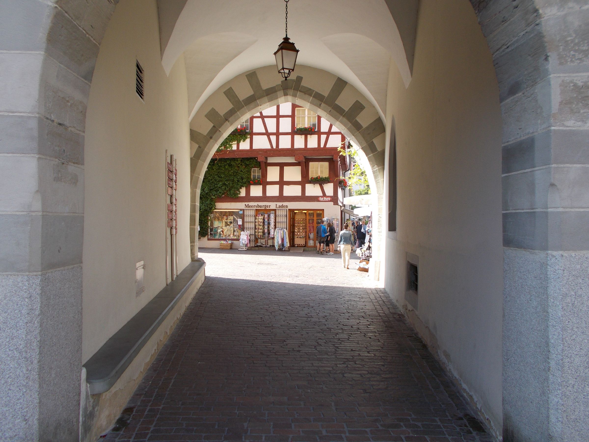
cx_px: 294
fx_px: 510
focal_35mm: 30
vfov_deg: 46.8
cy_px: 221
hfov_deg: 60.0
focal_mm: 5.3
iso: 80
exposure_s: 1/160
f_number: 3.4
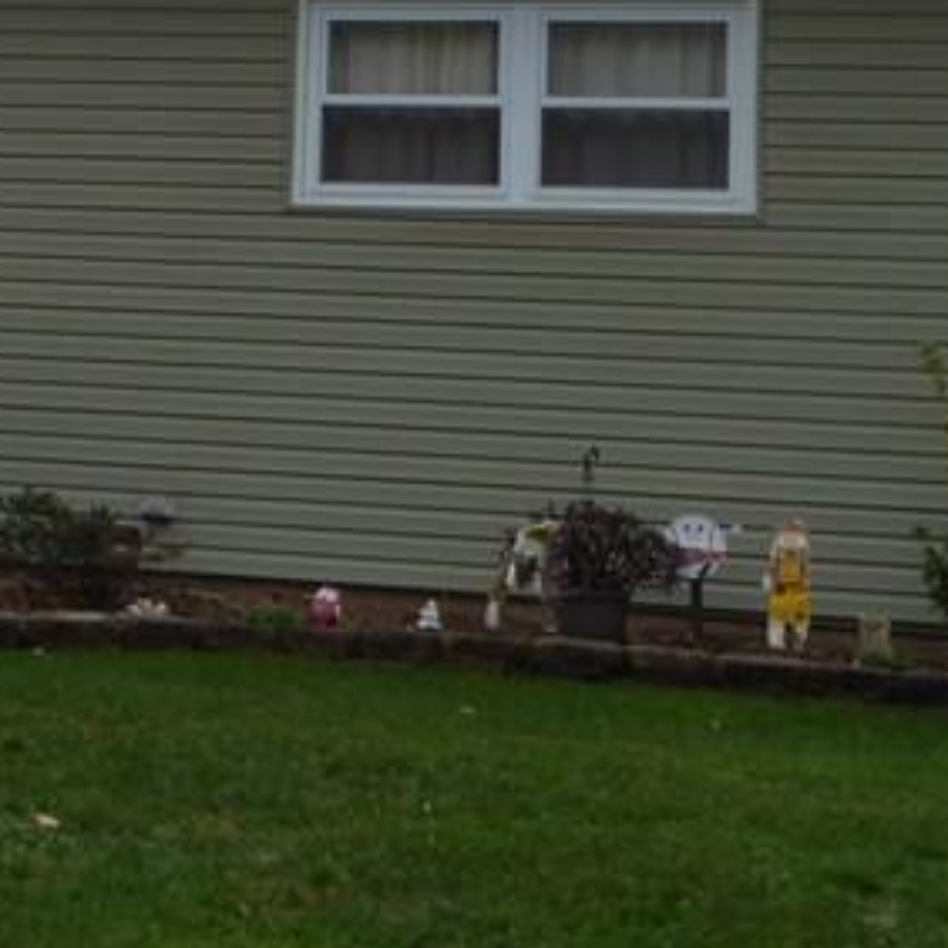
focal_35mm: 106
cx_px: -131
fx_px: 3284
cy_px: -13
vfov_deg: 16.1
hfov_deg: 15.9
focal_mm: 5.8
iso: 100
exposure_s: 1/500
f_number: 3.6
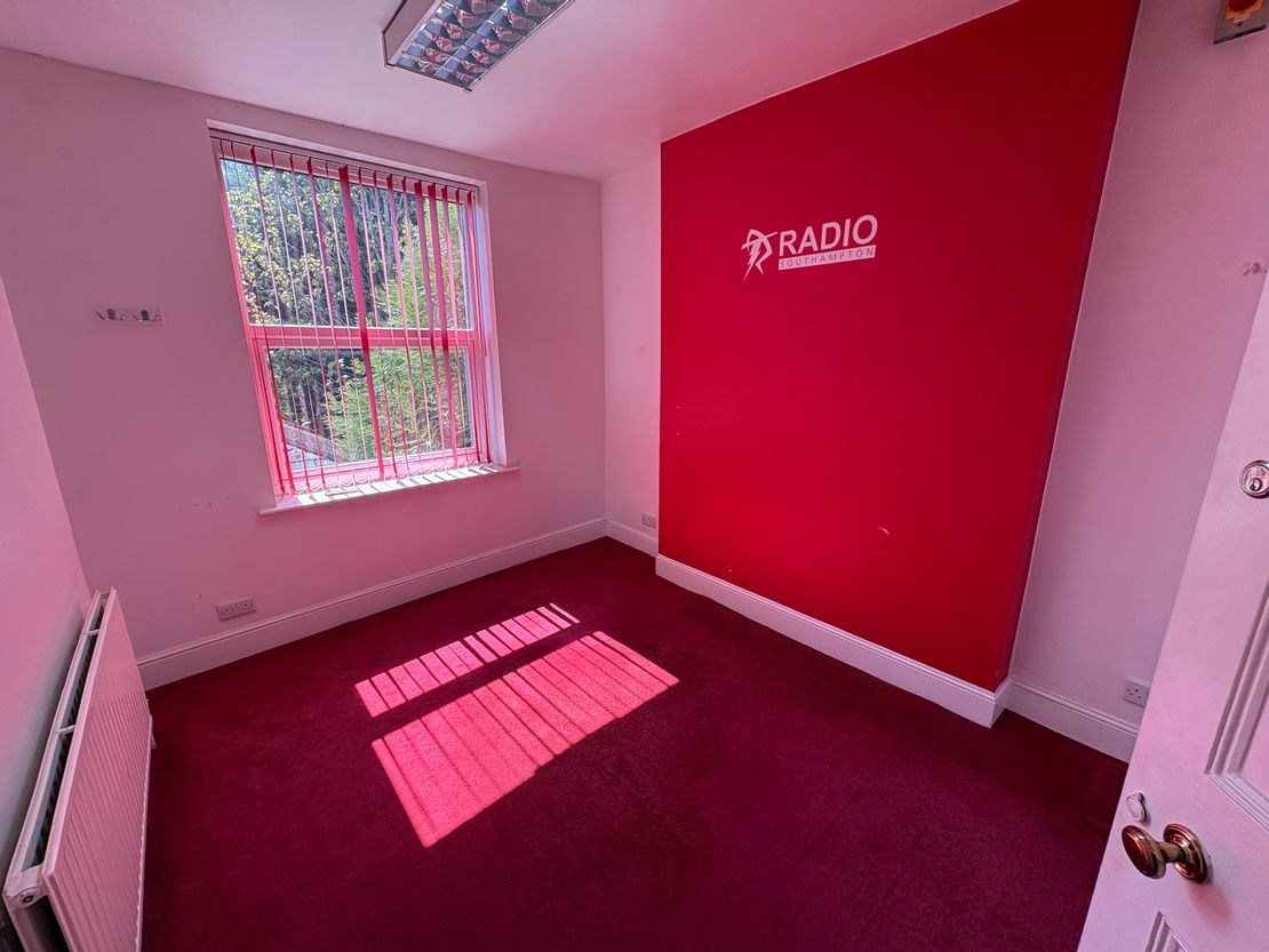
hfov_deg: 102.1
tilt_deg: -13.3
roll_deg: +0.7
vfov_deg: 85.7
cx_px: 634
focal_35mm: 14
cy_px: 476
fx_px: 513
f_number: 2.2
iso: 64
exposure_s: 1/163
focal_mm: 2.22
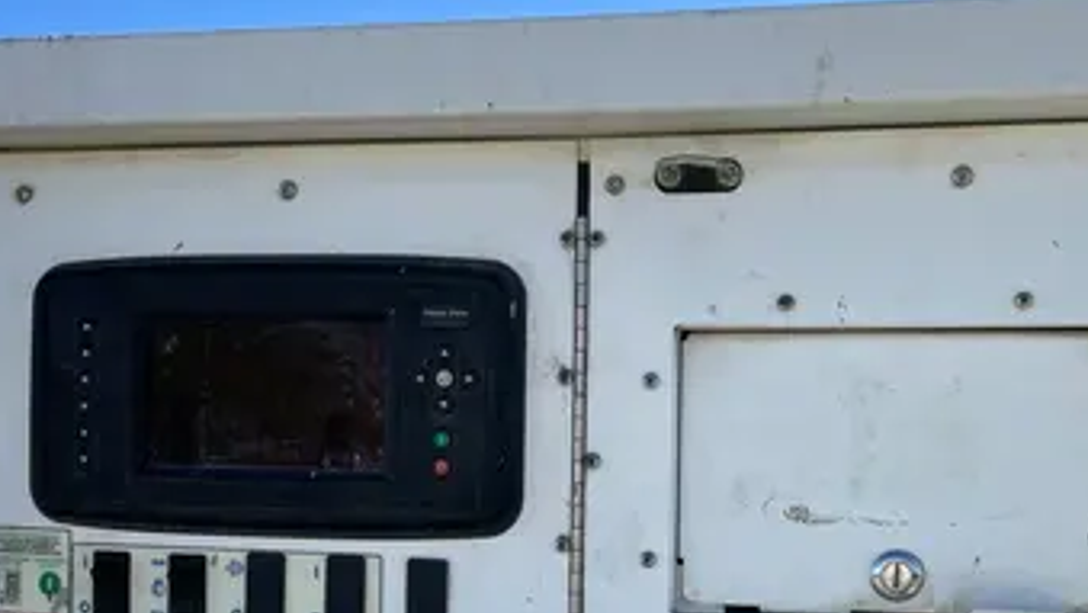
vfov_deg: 25.7
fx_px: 1328
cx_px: 661
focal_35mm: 46
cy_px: 454
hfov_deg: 44.3
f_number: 1.6
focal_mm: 4.2
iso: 50
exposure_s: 1/4132
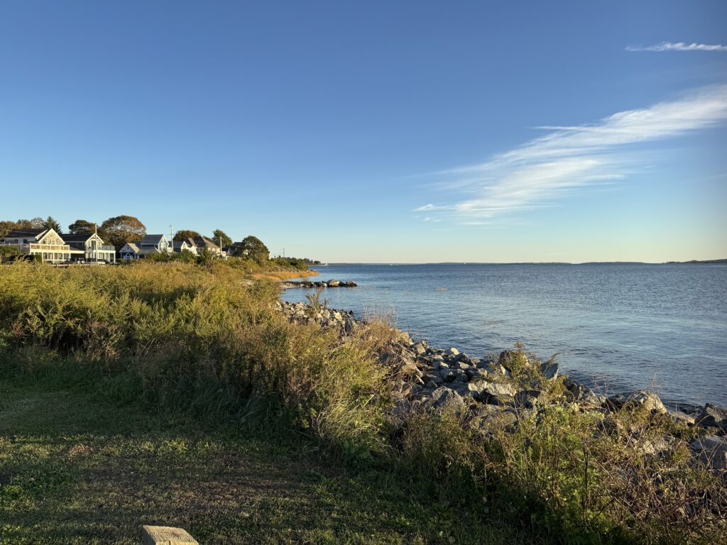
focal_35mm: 24
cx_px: 364
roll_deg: +0.4
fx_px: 504
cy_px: 272
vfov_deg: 56.8
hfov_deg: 71.6
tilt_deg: -1.2
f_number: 1.78
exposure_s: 1/2710
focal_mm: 6.76
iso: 80
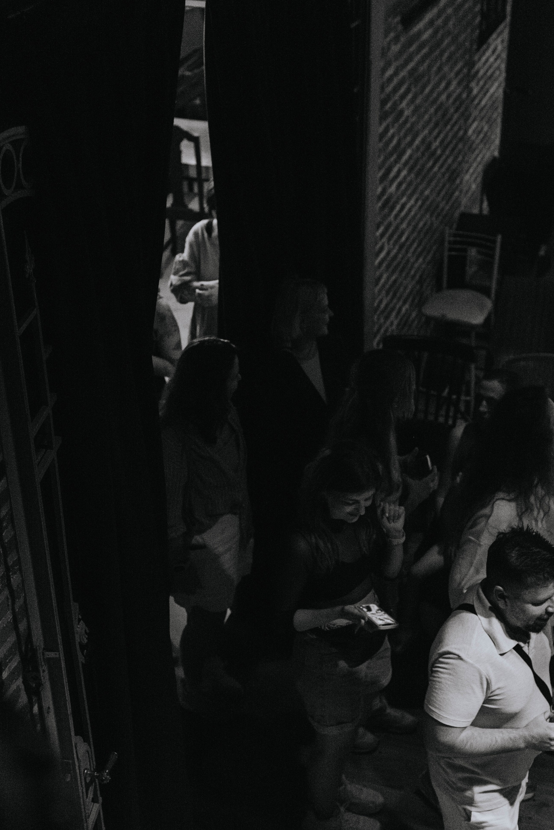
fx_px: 1222
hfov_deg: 25.5
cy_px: 430
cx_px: 282
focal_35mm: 53
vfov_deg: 37.5
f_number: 3.5
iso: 5000
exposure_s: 1/100
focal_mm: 50
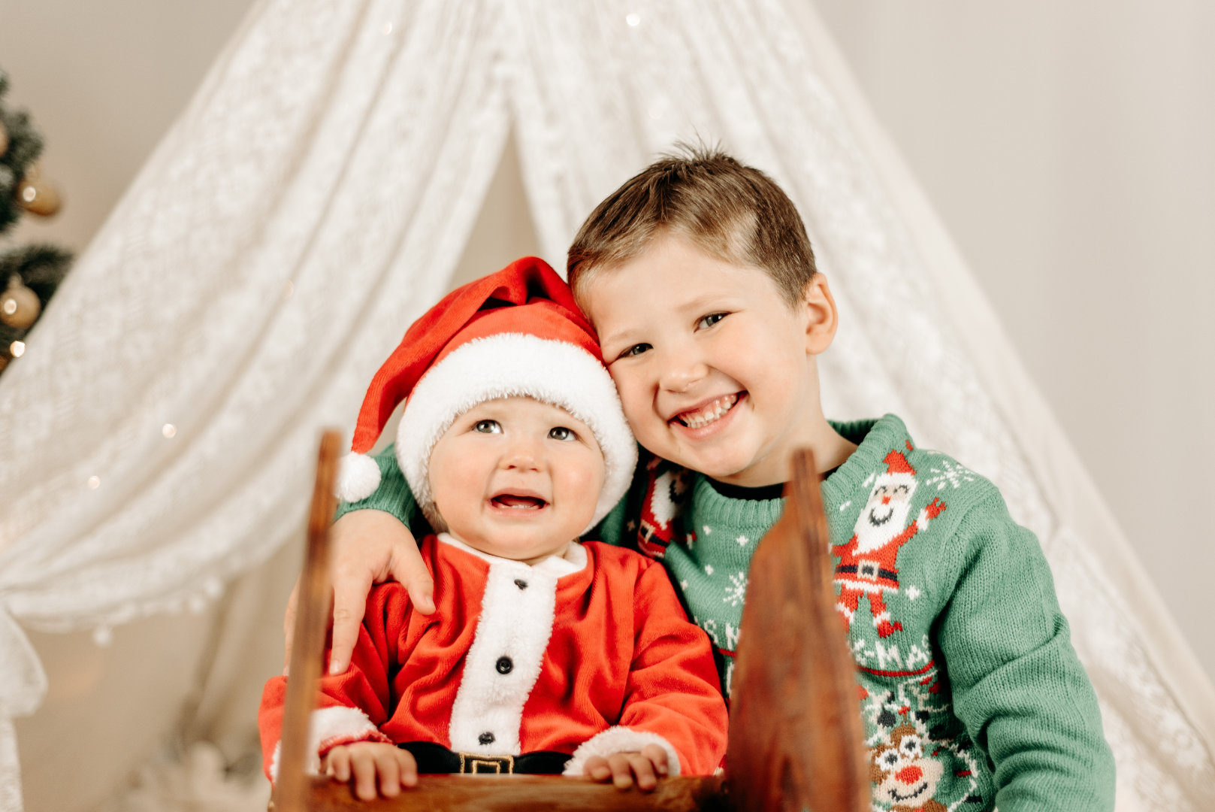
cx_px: 608
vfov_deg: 27.0
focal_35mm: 50
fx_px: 1688
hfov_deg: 39.6
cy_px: 406
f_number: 1.8
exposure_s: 1/125
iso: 250
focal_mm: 50
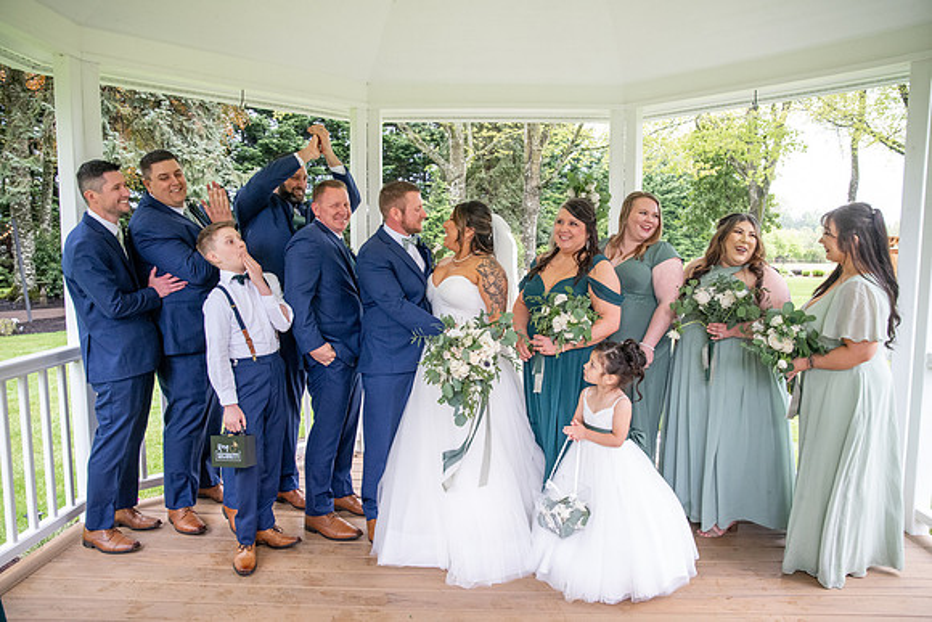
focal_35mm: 24
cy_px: 311
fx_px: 621
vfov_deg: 53.2
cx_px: 466
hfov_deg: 73.7
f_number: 4
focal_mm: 24
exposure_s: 1/320
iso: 2500
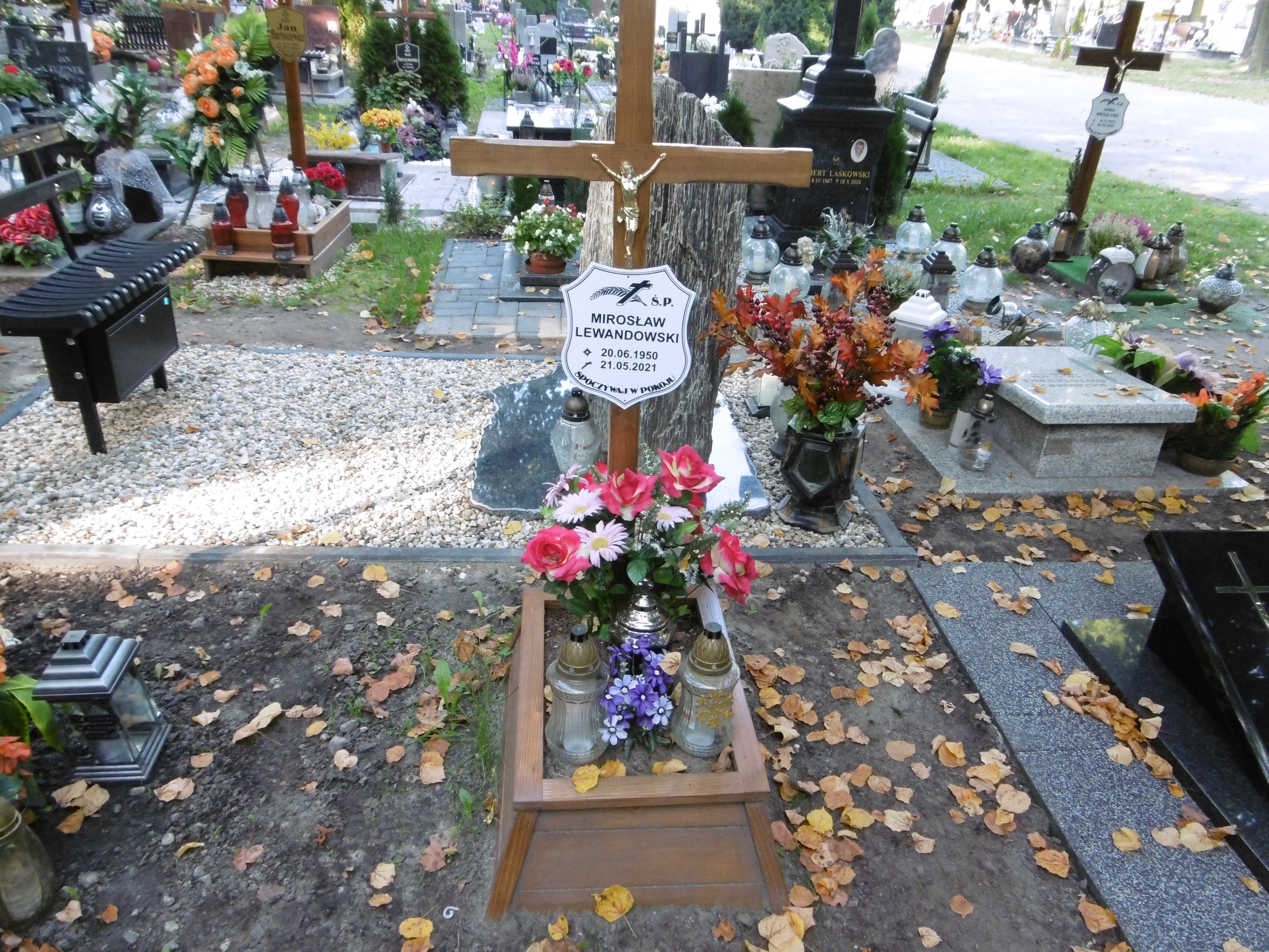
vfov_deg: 54.9
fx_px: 916
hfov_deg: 69.4
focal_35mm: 25
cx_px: 648
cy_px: 485
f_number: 3.1
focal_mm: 4.3
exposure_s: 1/60
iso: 200
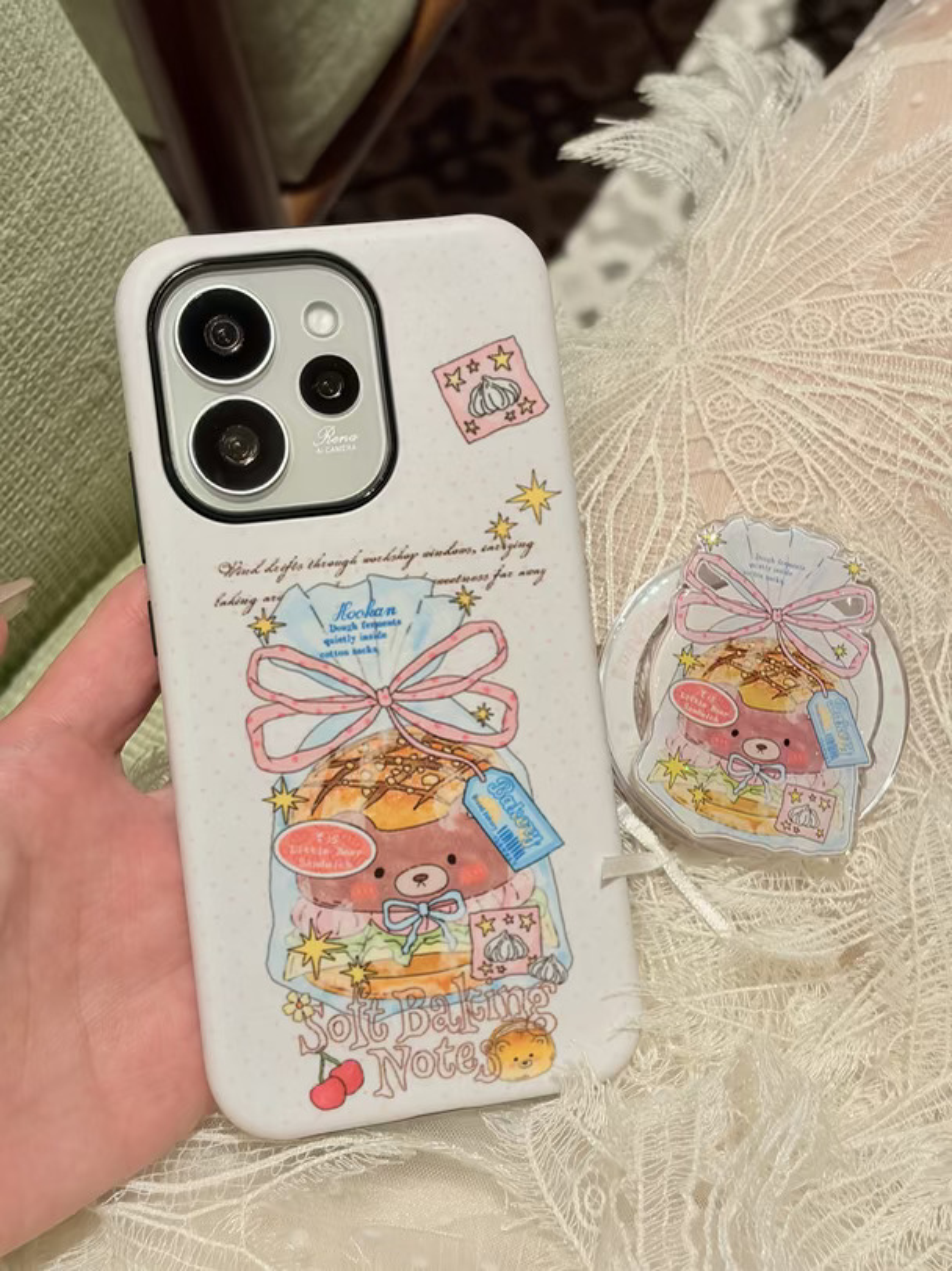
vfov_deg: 36.8
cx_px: 476
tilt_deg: -64.5
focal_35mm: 52
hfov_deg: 28.0
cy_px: 636
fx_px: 1909
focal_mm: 5.96
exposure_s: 1/33
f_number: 1.6
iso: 160
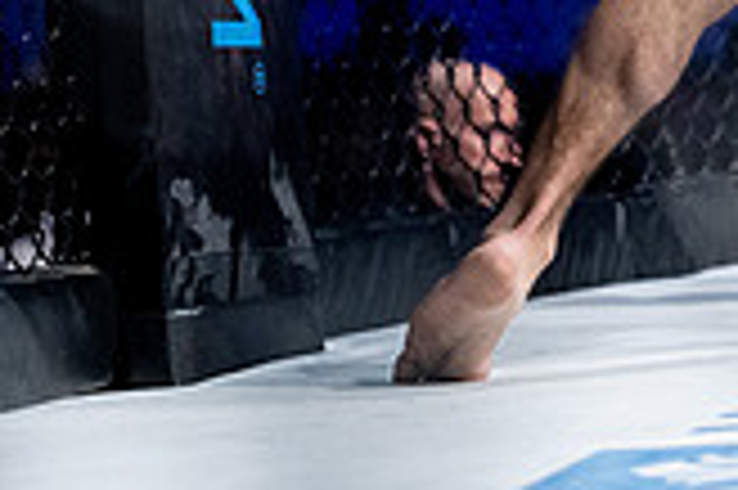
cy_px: -362
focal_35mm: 177
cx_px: 963
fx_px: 3625
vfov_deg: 7.5
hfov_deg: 11.3
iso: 3200
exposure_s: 1/1250
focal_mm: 50
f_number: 2
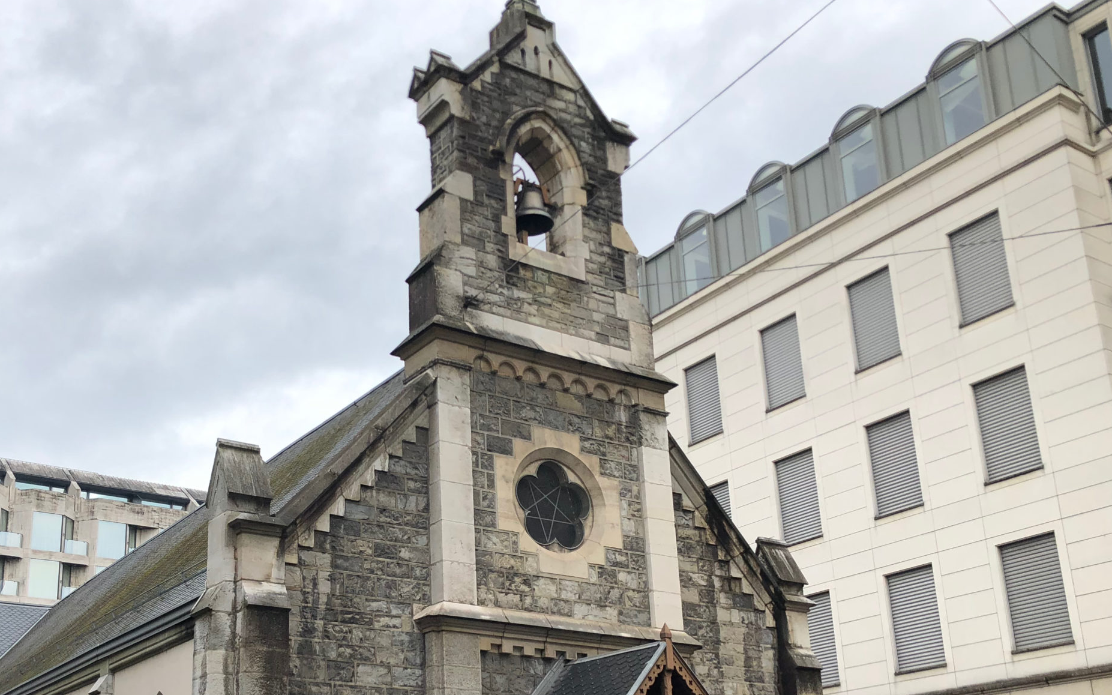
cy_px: 534
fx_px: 1242
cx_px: 391
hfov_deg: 47.6
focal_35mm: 41
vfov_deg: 30.6
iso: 20
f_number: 1.8
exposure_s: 1/571
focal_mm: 4
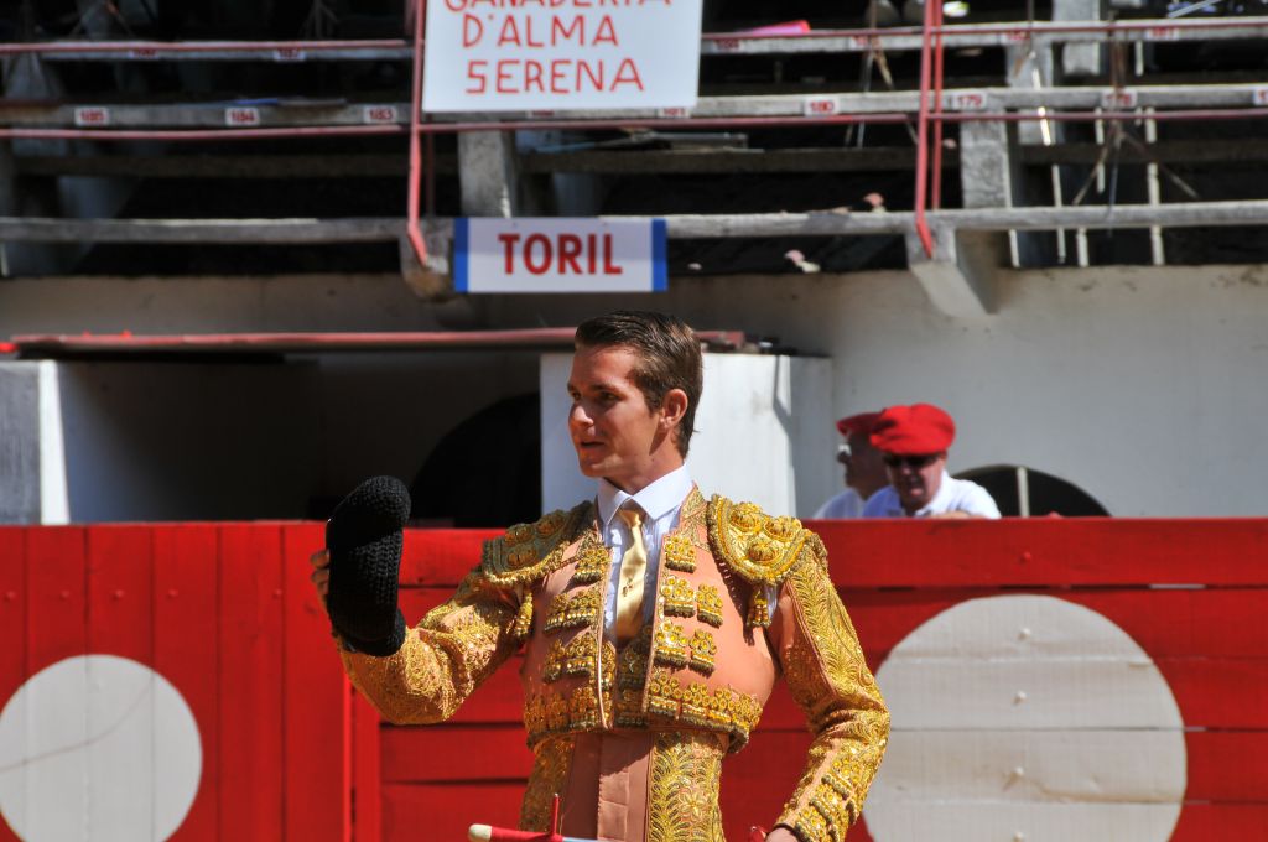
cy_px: 421
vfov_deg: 4.6
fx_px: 10553
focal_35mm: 300
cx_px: 634
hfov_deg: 6.9
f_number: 11
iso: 200
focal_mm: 200
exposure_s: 1/350
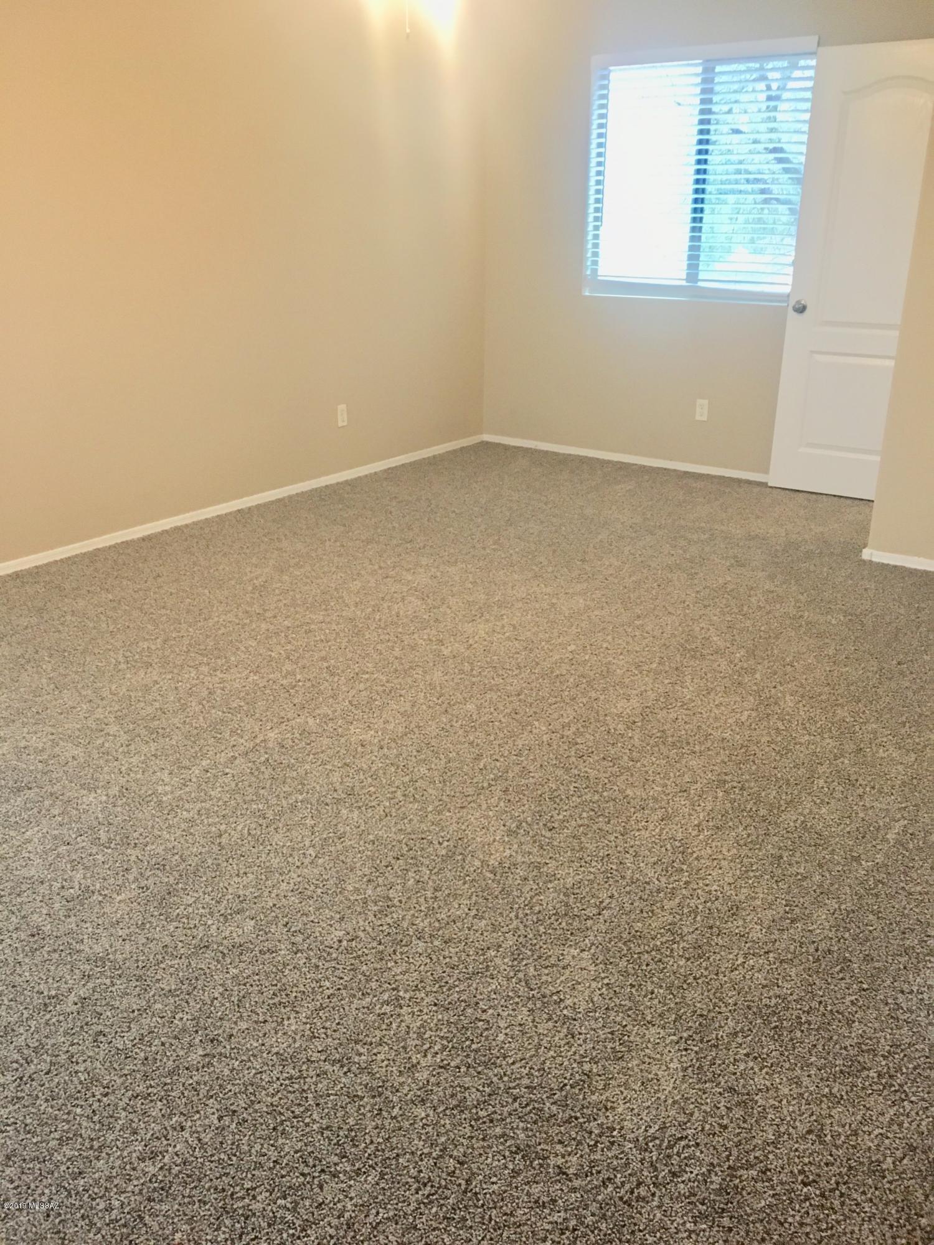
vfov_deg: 61.7
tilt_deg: -21.7
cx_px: 467
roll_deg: +1.1
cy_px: 622
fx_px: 1043
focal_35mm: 29
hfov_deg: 48.2
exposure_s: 1/30
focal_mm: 4.15
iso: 125
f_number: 2.2
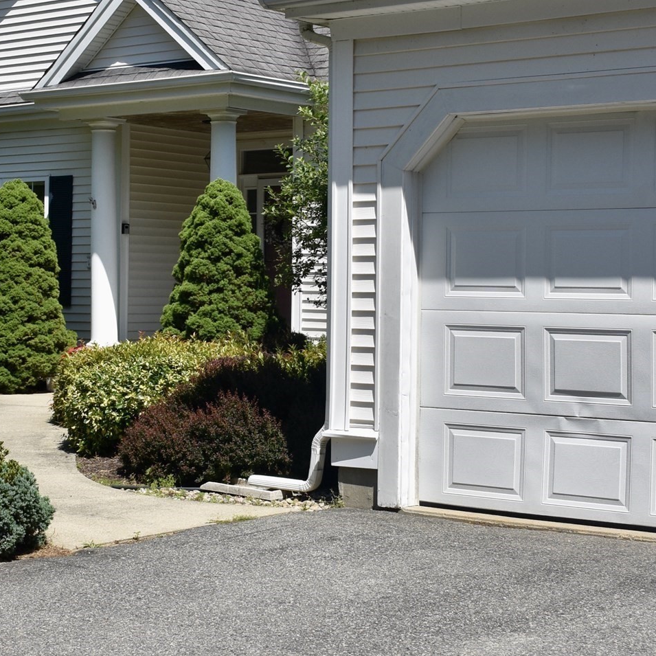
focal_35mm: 63
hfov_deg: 27.3
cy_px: 227
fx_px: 1349
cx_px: 254
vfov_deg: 27.2
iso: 200
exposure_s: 1/500
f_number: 8
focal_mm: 23
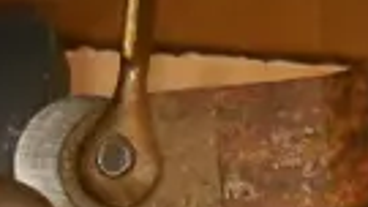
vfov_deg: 5.1
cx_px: 706
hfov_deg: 10.1
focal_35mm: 198
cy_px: 966
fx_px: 1932
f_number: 3.7
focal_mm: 12
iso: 3200
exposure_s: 1/200
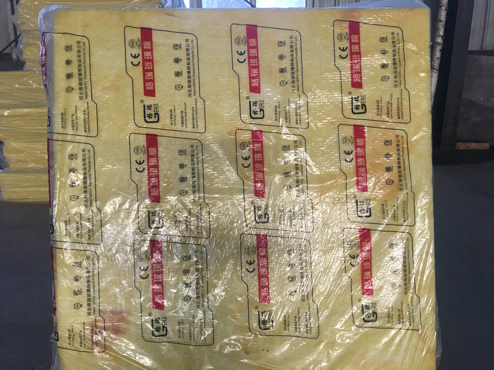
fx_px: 414
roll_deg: +0.6
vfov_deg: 48.2
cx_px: 247
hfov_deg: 61.7
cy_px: 185
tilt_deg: -14.6
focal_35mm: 29
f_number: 2.2
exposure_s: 1/33
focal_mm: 4.15
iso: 40
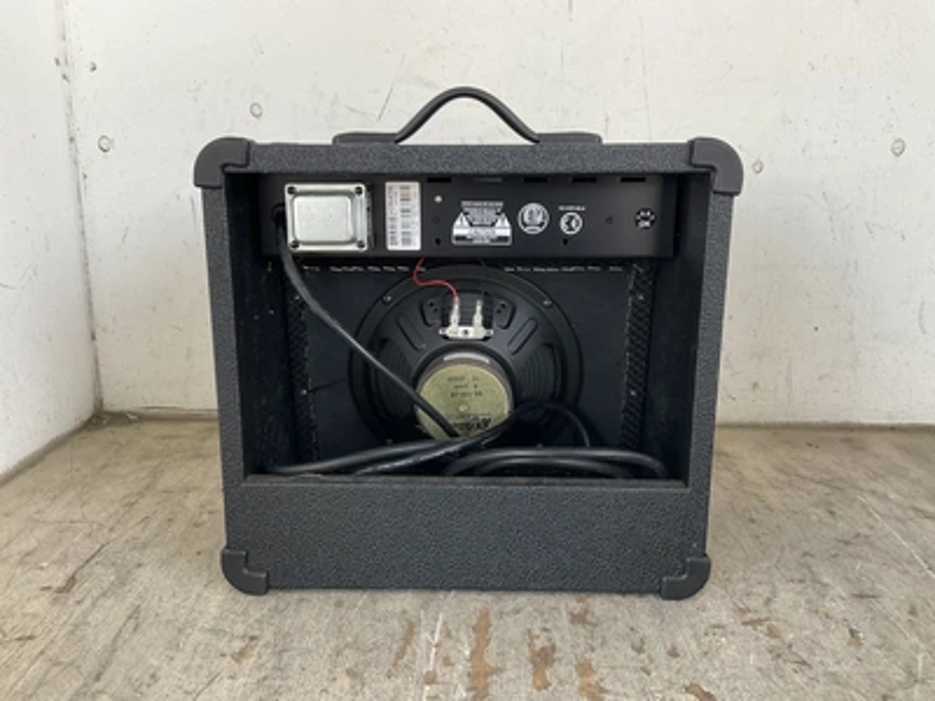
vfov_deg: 48.2
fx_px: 783
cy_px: 350
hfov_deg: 61.7
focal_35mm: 29
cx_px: 468
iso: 40
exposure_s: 1/122
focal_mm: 3
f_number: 1.8
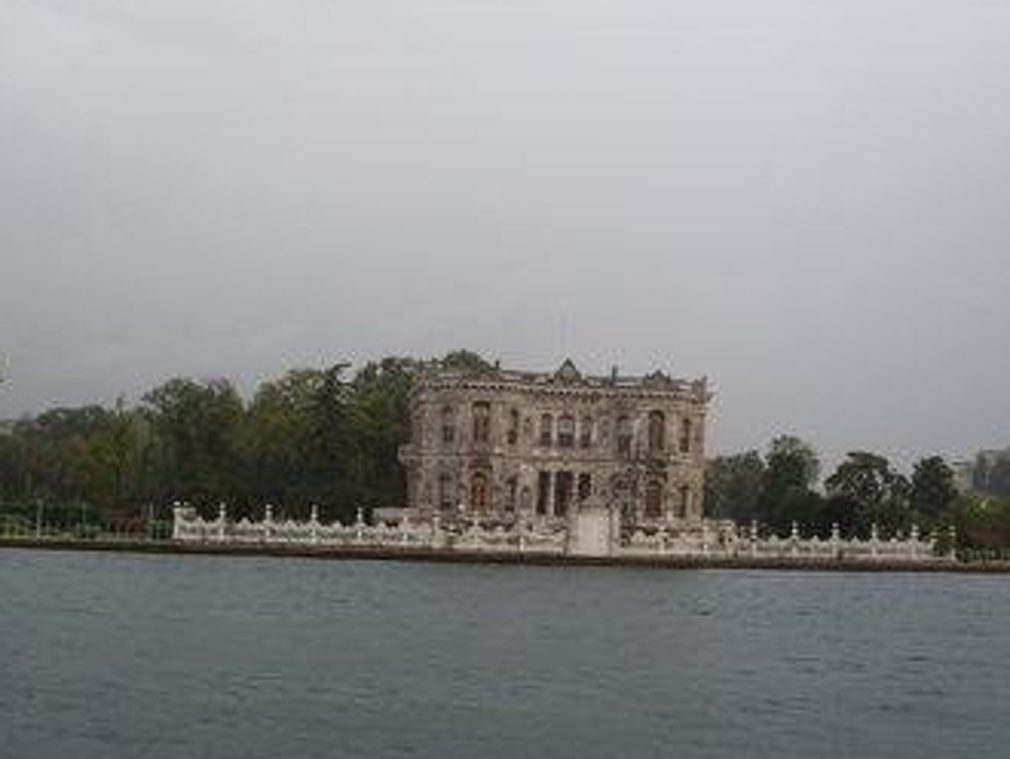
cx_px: 551
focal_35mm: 46
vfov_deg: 31.5
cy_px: 441
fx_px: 1343
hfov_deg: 41.2
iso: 80
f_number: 2.8
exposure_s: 1/500
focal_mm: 6.3
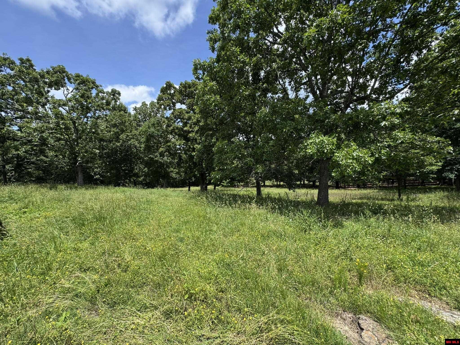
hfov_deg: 102.1
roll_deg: -0.7
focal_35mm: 14
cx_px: 230
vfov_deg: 85.7
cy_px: 172
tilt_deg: -1.7
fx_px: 186
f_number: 2.2
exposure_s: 1/641
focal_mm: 2.22
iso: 50
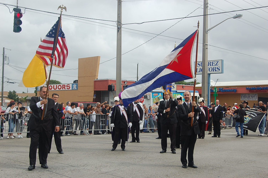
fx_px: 357
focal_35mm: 48
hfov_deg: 41.1
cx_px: 134
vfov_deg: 28.0
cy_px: 89
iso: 200
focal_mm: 32
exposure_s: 1/320
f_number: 9
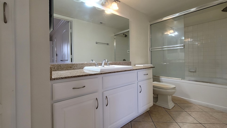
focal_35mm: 15
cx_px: 113
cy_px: 60
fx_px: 90
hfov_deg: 103.0
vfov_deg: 70.5
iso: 160
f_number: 2.2
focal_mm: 2.2
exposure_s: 1/60
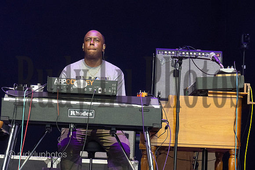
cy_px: 85
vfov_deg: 7.0
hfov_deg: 10.5
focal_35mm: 195
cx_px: 128
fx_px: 1382
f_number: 8
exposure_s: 1/200
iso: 6400
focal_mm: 130
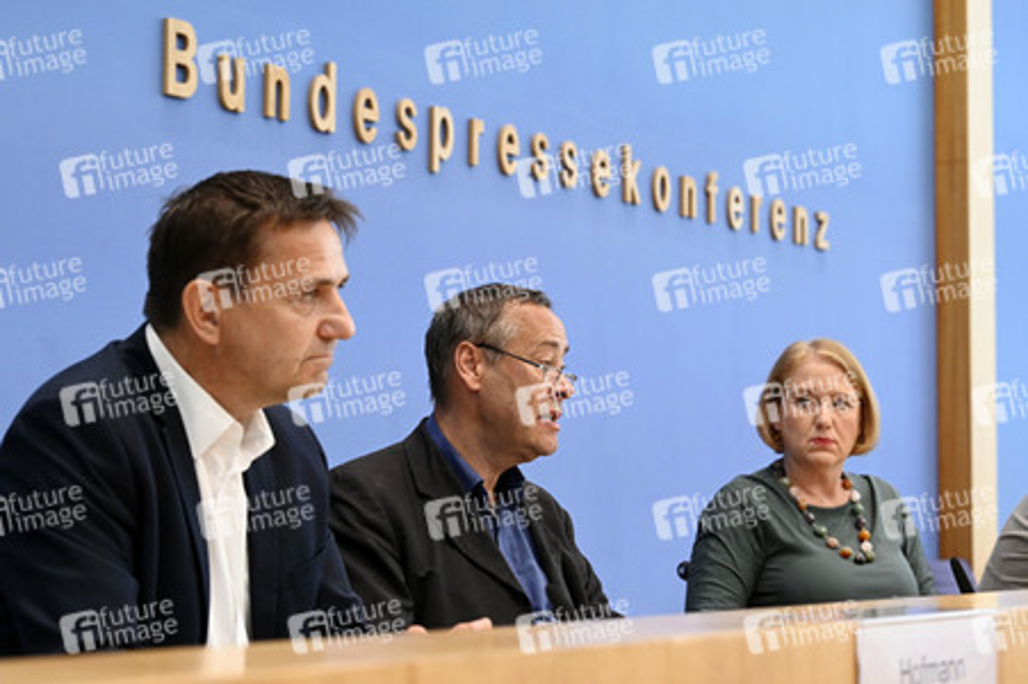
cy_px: 342
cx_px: 514
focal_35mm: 70
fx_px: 1997
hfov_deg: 28.9
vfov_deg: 19.4
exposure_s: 1/500
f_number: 5.6
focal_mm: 70
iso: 4000
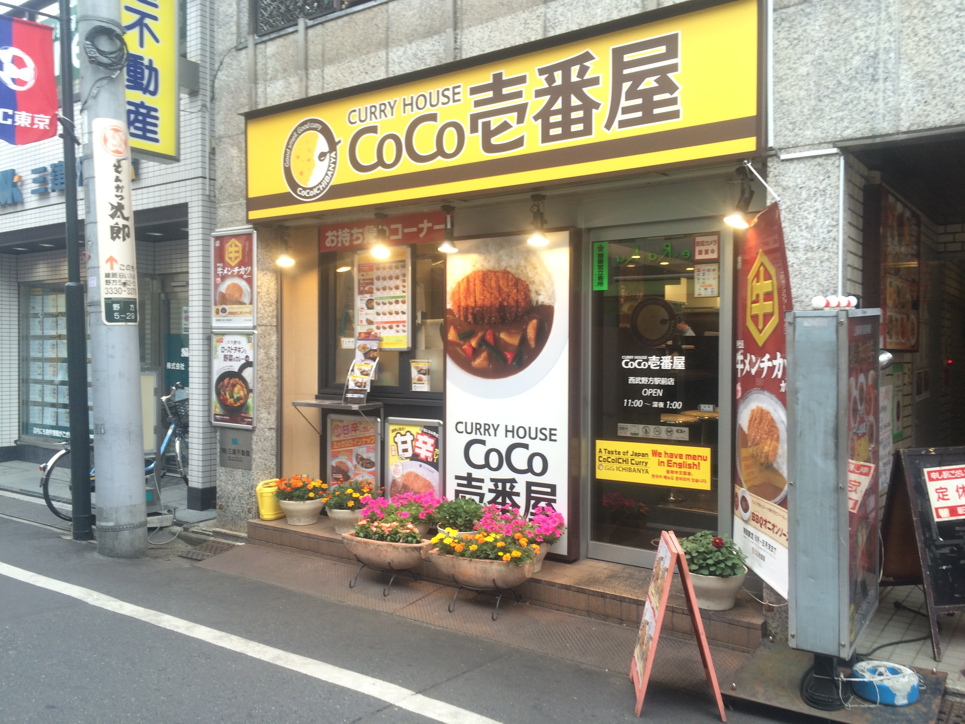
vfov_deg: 48.2
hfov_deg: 61.7
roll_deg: +0.8
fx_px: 808
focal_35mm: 29
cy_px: 362
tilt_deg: -1.7
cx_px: 482
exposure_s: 1/60
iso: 40
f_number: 2.2
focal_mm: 4.15
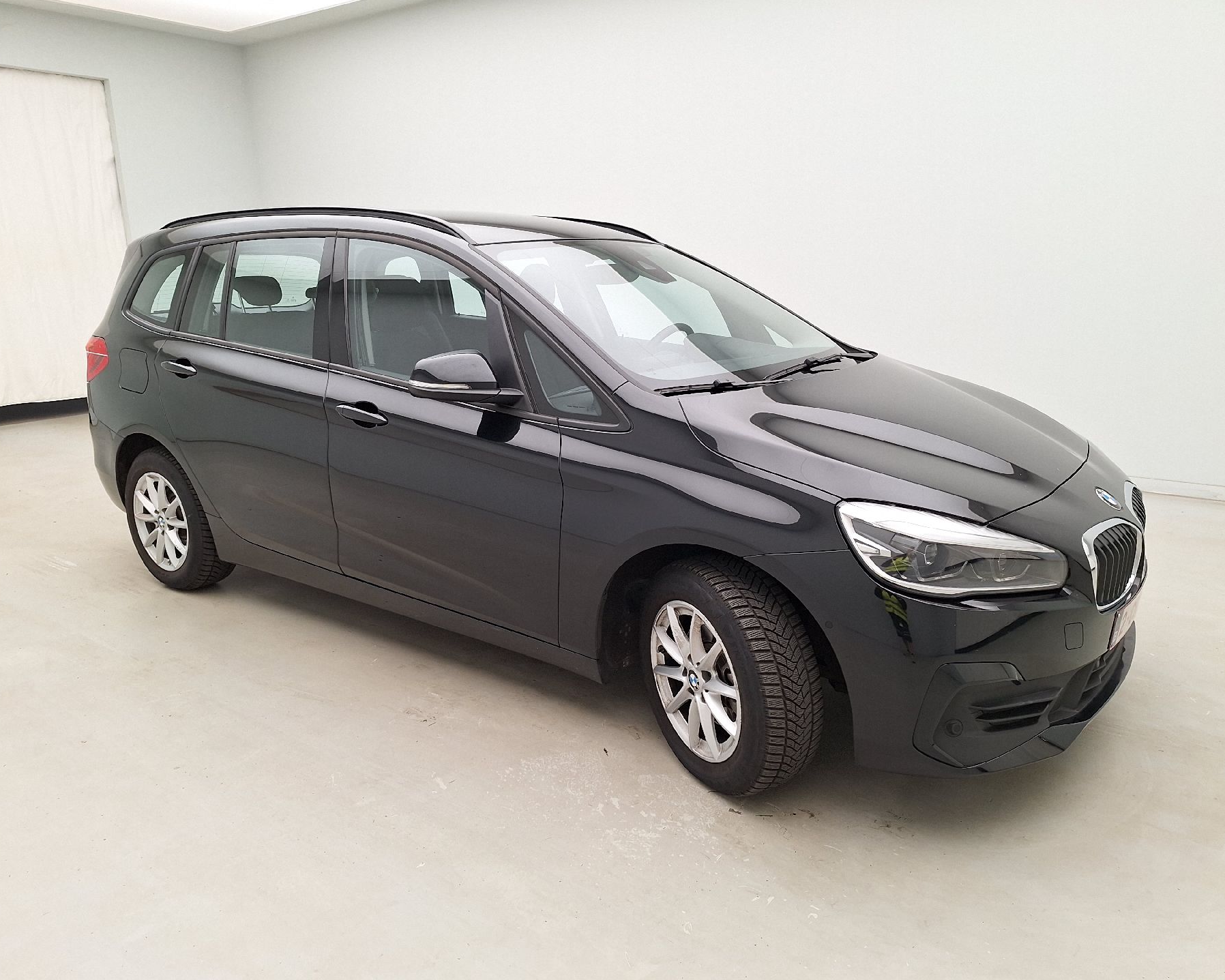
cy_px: 490
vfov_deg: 58.8
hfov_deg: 70.3
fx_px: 870
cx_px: 612
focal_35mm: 24
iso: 64
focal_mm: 5.54
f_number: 1.8
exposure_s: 1/100
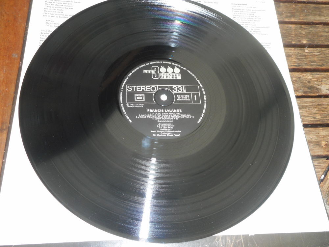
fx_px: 276
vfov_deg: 48.2
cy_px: 124
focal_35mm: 29
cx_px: 164
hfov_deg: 61.7
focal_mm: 5.2
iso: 200
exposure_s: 1/25
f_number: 4
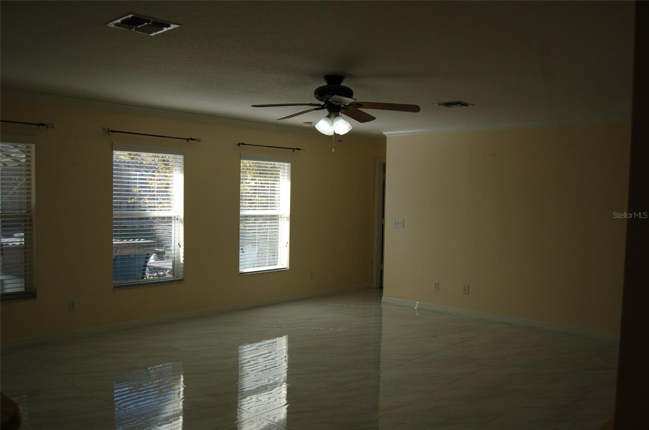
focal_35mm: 33
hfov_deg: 57.3
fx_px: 594
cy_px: 215
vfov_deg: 39.8
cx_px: 324
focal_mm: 22
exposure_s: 1/500
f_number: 3.8
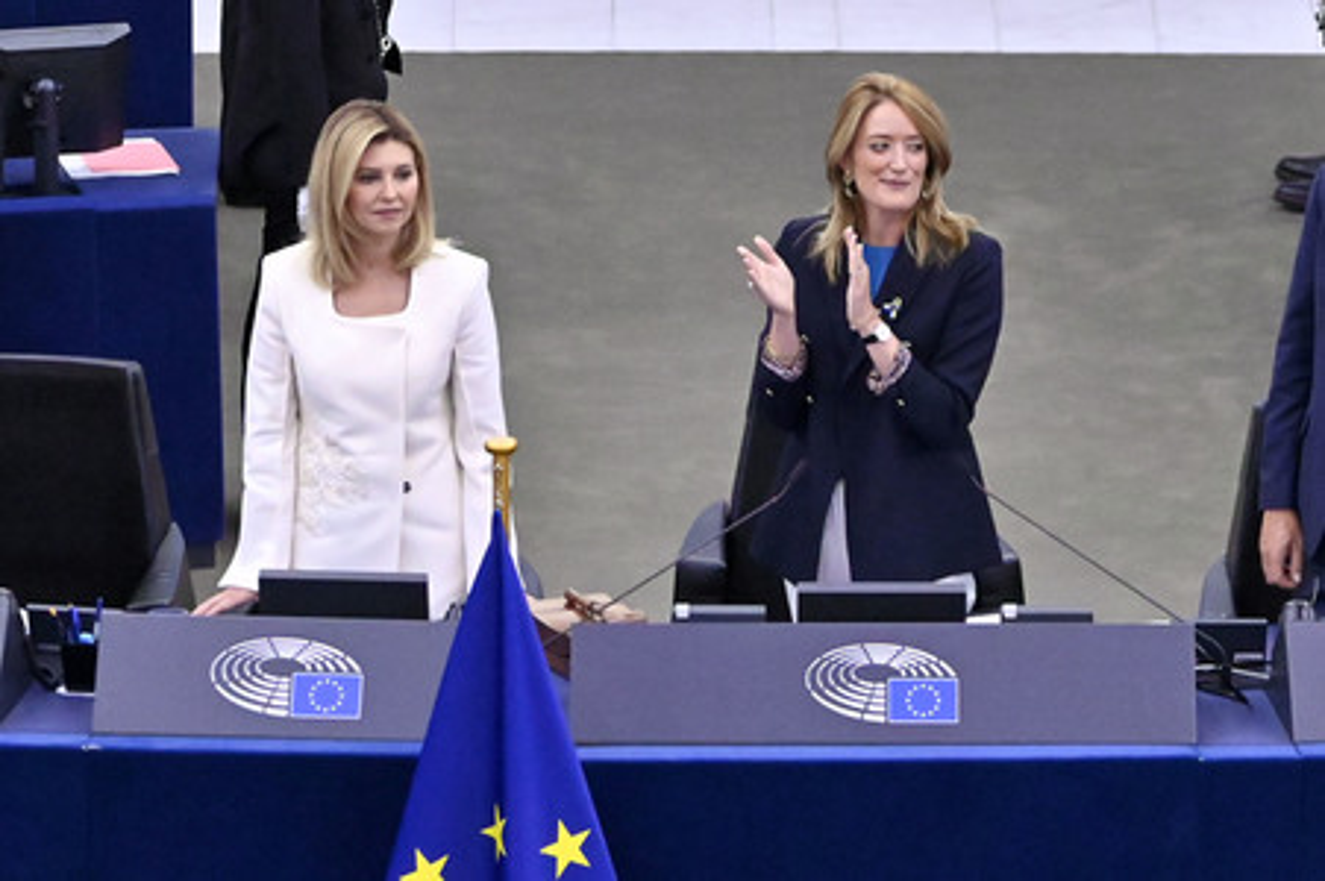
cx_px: 662
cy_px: 440
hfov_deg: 9.8
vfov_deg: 6.5
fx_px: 7723
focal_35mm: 210
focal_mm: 210
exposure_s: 1/800
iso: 8000
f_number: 5.3
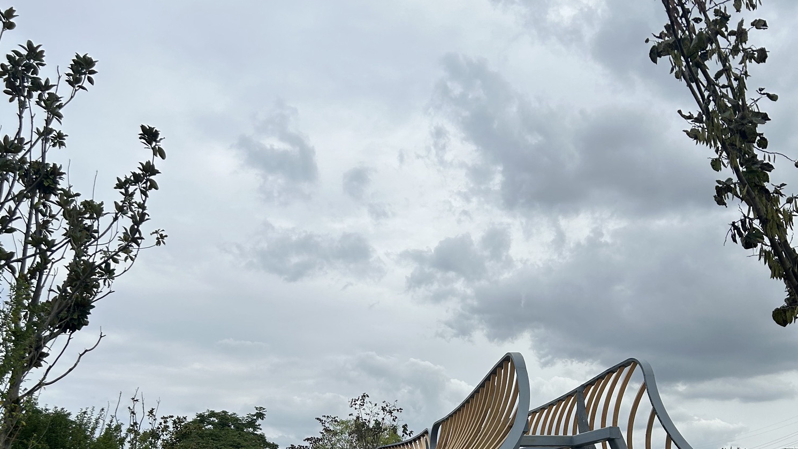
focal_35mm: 38
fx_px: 804
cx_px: 398
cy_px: 423
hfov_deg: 52.8
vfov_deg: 29.6
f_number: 1.5
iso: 50
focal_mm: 5.7
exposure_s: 1/6993
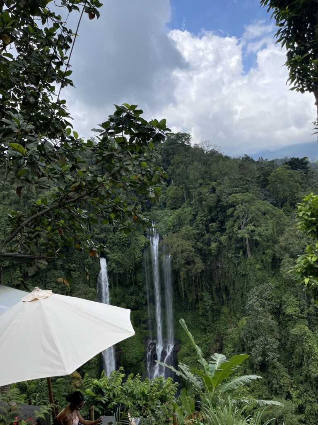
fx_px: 318
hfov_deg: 53.1
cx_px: 159
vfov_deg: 67.3
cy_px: 212
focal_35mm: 26
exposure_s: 1/3788
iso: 50
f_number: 1.6
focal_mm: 5.1
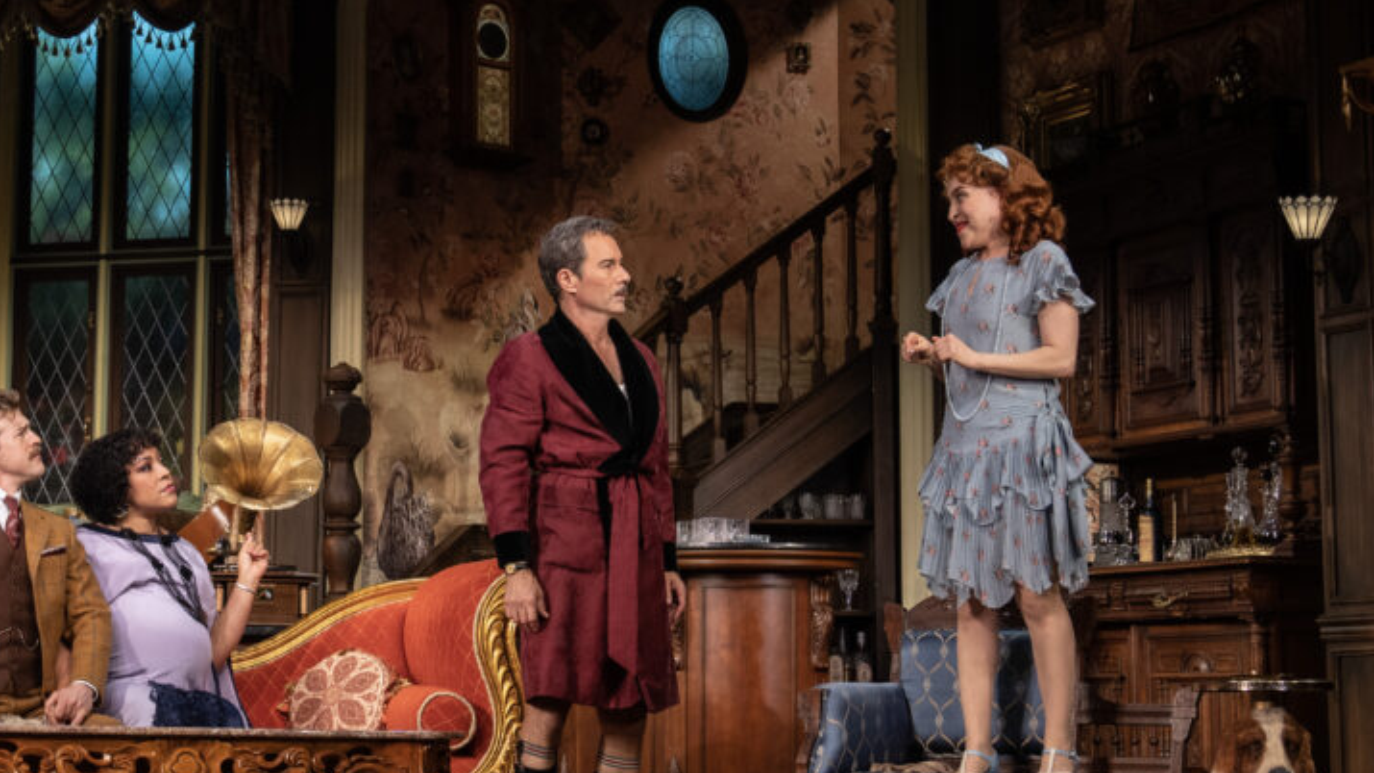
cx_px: 392
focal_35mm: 69
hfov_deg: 30.2
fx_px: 2514
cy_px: 376
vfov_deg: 17.5
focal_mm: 31
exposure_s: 1/320
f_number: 4.5
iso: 320
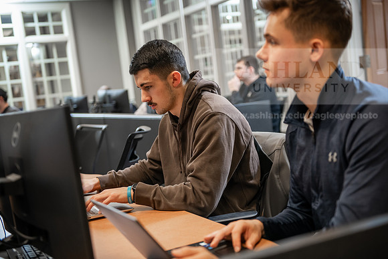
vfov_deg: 24.6
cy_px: 130
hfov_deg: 36.2
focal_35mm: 55
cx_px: 194
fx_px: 593
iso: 800
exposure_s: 1/125
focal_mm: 55
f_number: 2.8
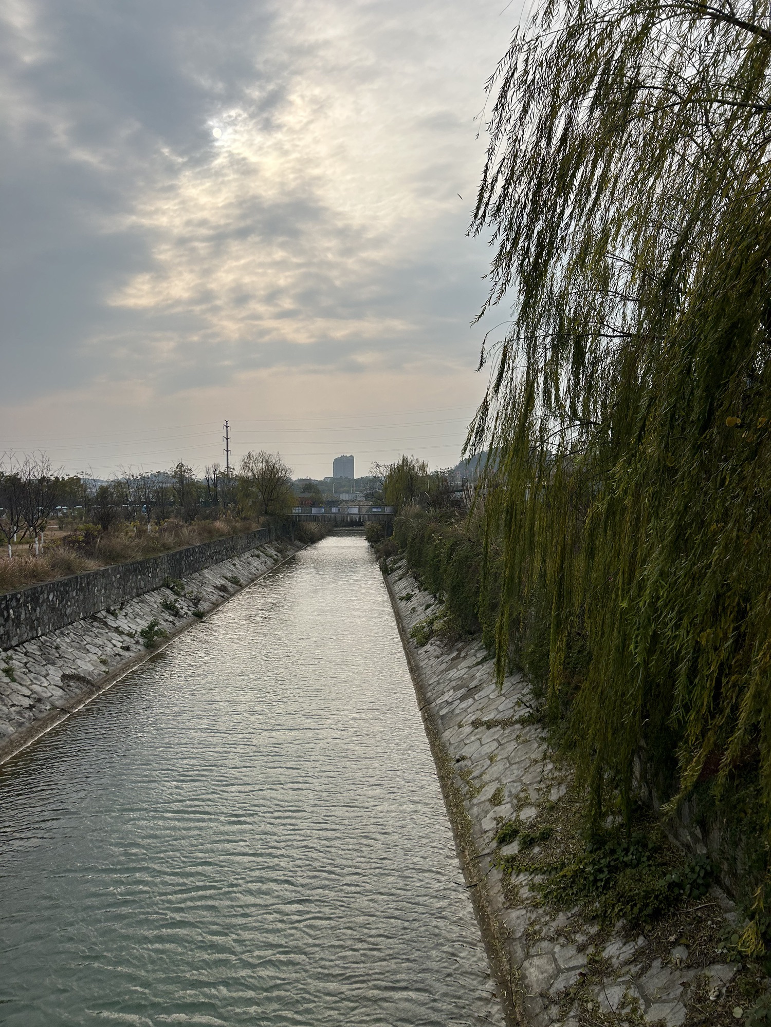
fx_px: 772
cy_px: 514
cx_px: 386
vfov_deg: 67.3
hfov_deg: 53.1
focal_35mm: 26
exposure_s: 1/7463
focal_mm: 5.7
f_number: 1.5
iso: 50
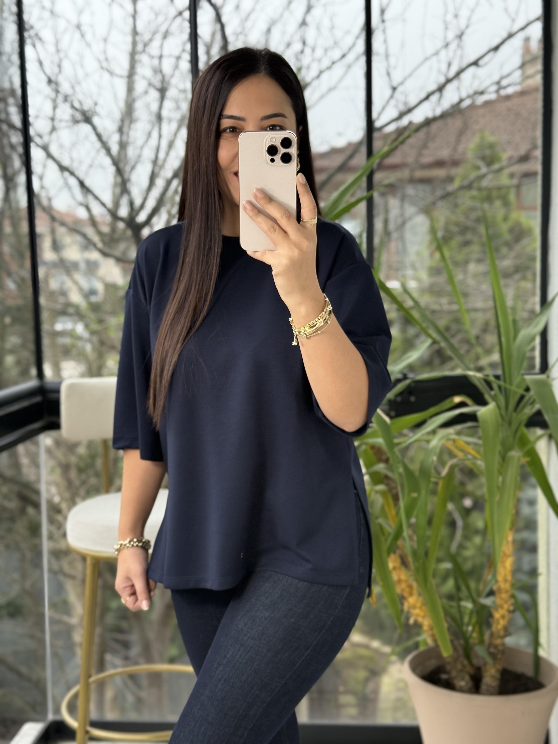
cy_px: 372
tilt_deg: -17.6
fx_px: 1032
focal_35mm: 48
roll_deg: +1.6
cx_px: 279
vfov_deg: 39.7
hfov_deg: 30.3
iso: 100
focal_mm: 6.76
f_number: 1.78
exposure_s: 1/244
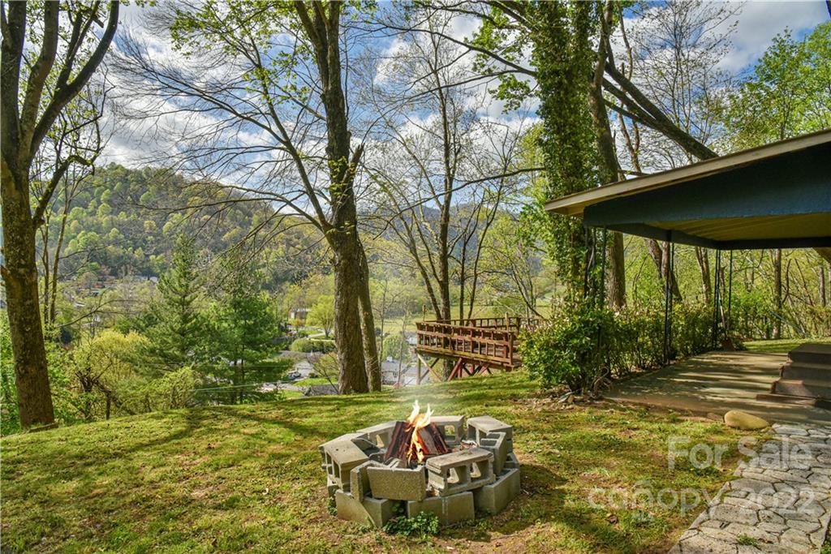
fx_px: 554
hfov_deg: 73.7
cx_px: 416
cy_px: 277
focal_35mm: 24
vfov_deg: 53.1
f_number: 11
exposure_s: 1/500
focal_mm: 24
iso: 1600
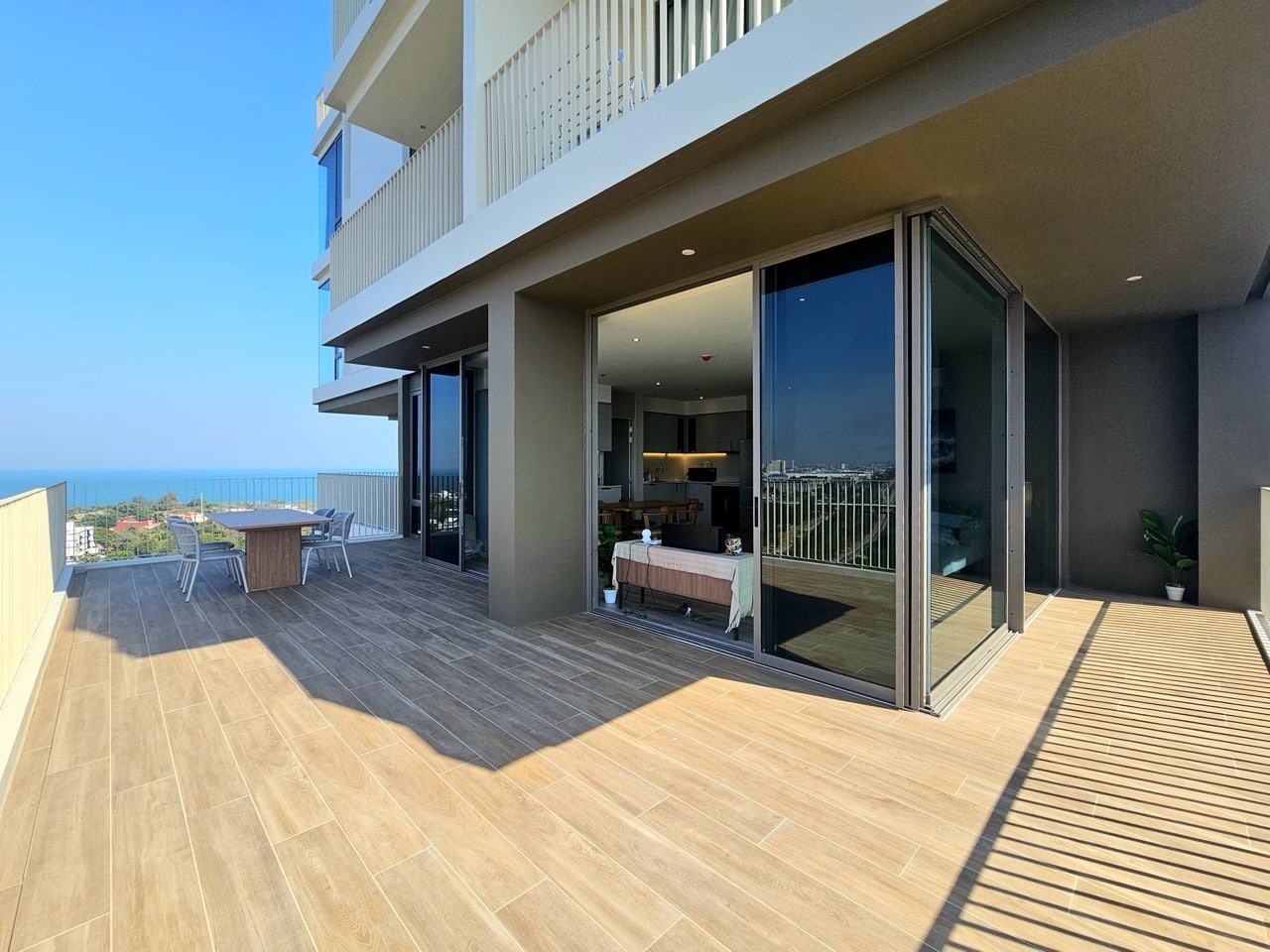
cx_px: 635
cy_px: 476
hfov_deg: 106.2
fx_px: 477
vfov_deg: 89.9
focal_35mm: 13
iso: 50
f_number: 2.2
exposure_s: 1/1667
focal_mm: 2.2
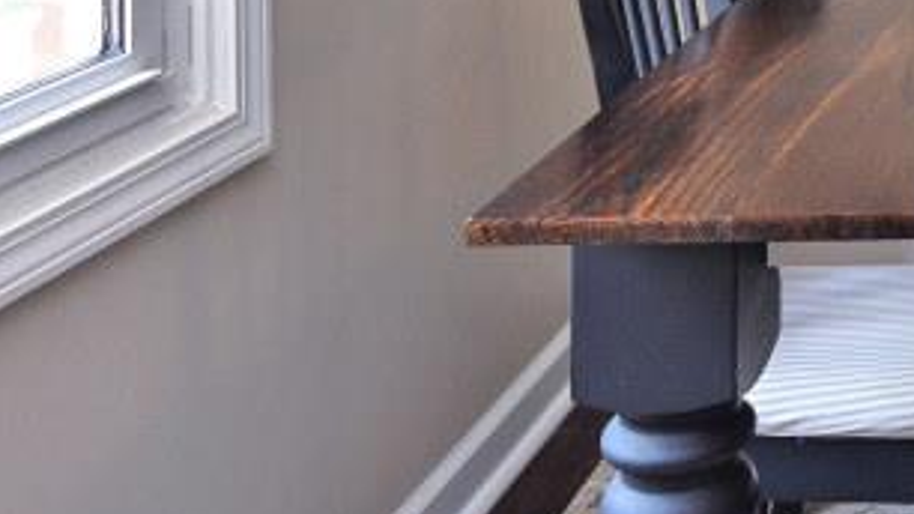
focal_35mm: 72
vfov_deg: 14.5
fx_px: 1745
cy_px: -436
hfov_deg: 24.4
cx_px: 1278
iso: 280
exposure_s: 1/60
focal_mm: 14
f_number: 4
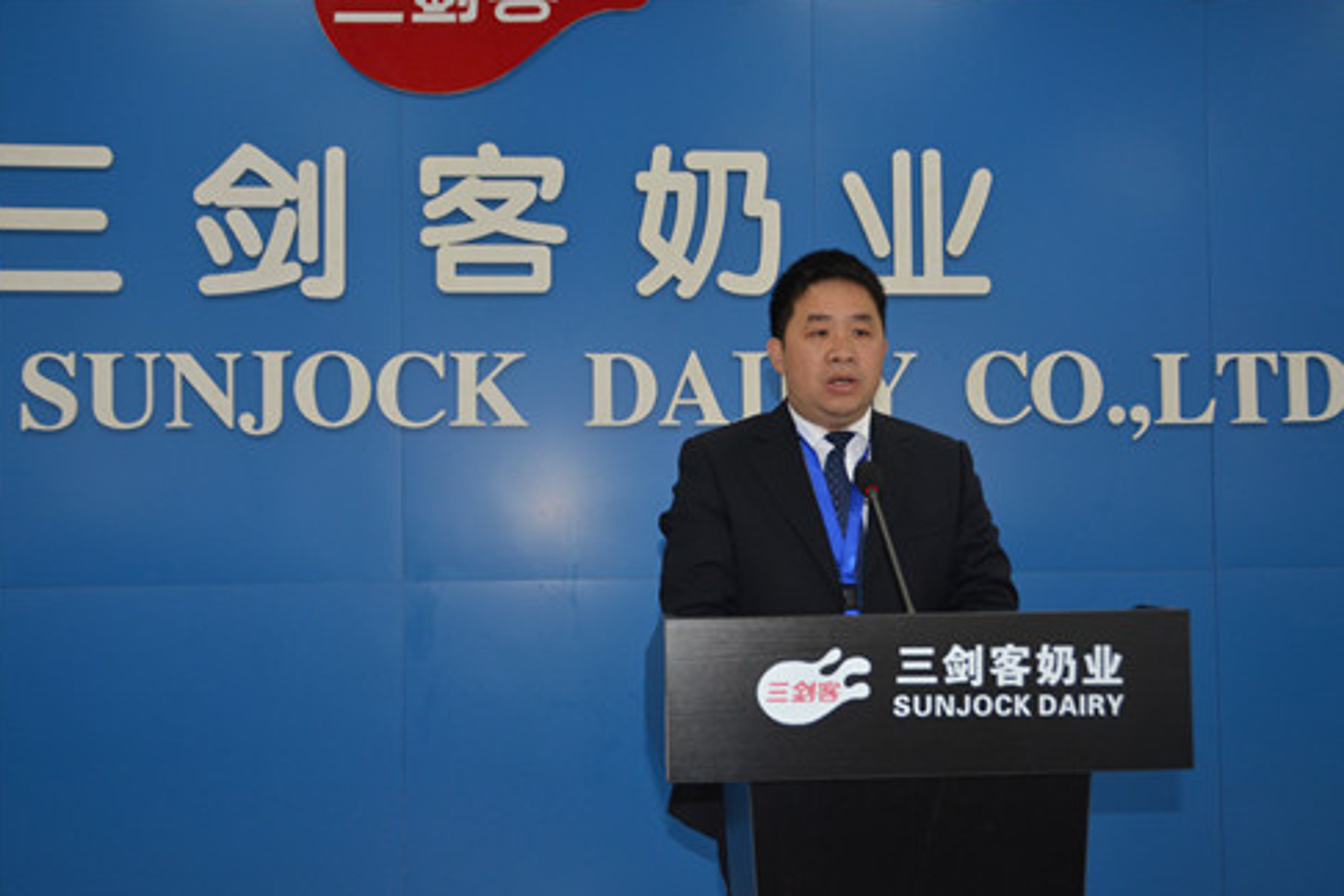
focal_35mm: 40
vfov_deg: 33.4
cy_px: 447
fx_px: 1493
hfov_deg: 48.5
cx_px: 678
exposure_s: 1/60
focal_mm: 26
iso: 800
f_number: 4
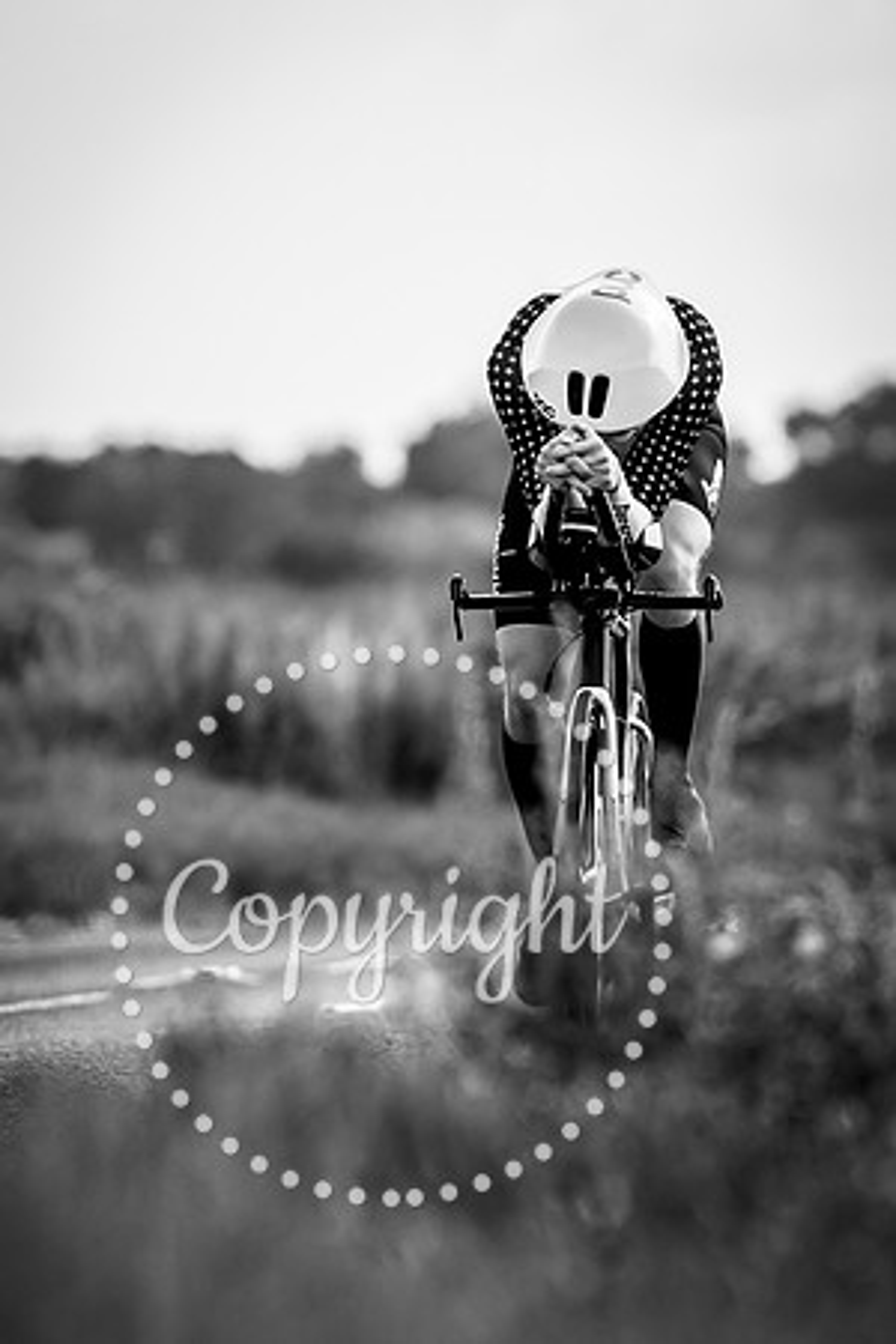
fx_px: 25093
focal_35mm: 672
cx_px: 389
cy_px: 810
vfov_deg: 3.1
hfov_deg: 2.0
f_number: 3.2
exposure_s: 1/1000
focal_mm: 200
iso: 100
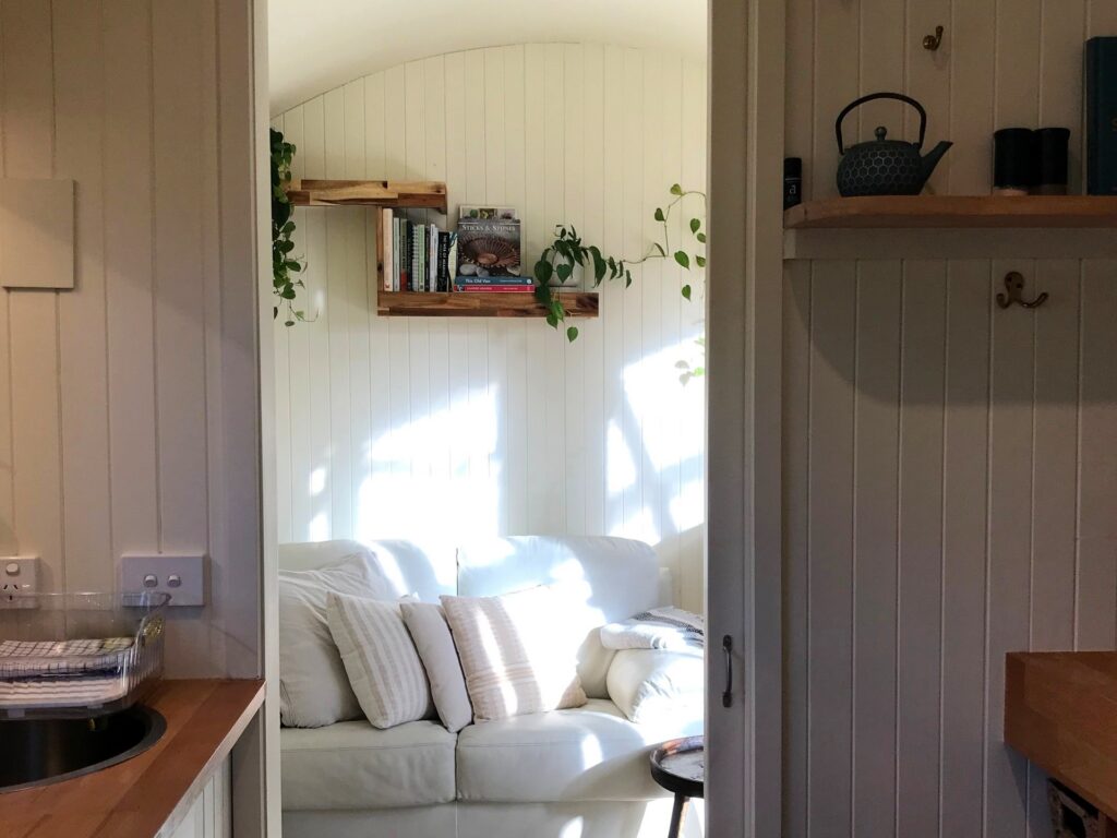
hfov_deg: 55.4
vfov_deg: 42.9
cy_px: 419
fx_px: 1065
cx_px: 558
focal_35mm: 33
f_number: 1.8
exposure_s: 1/266
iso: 20
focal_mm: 3.99
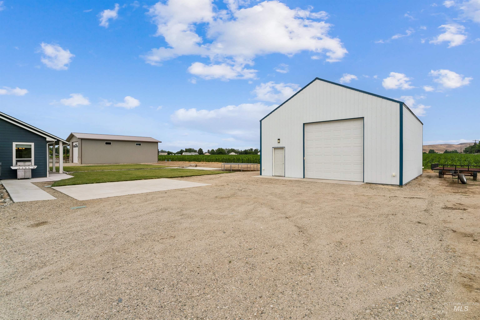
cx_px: 240
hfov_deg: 91.9
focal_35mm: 17
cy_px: 160
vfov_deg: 69.2
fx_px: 232
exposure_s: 1/640
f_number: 13
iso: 400
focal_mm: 17.4
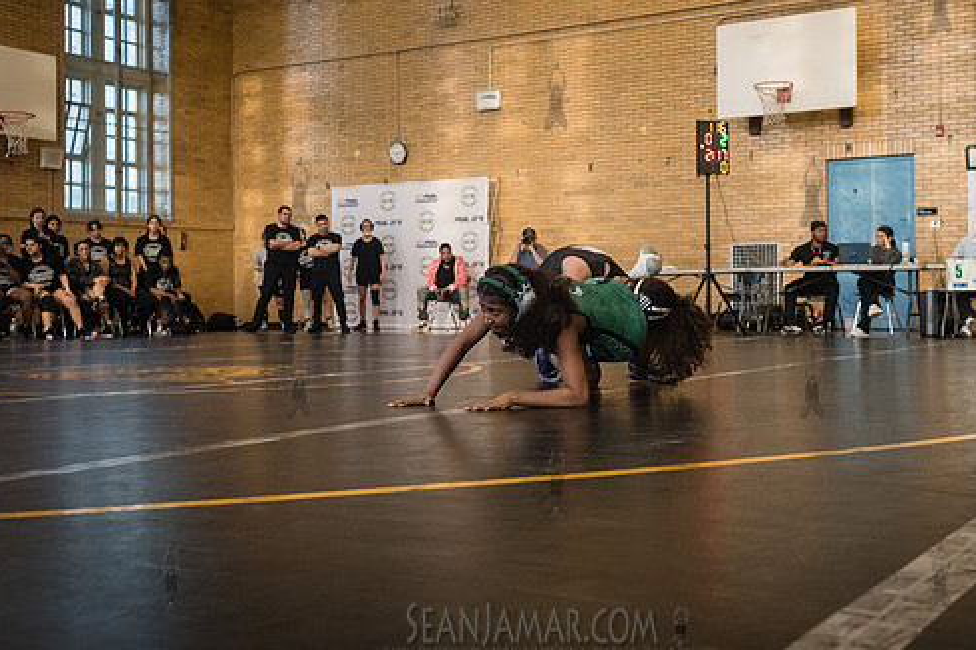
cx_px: 555
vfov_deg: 31.1
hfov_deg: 45.3
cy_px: 287
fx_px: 1165
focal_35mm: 43
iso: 3200
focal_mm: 35
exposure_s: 1/320
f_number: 4
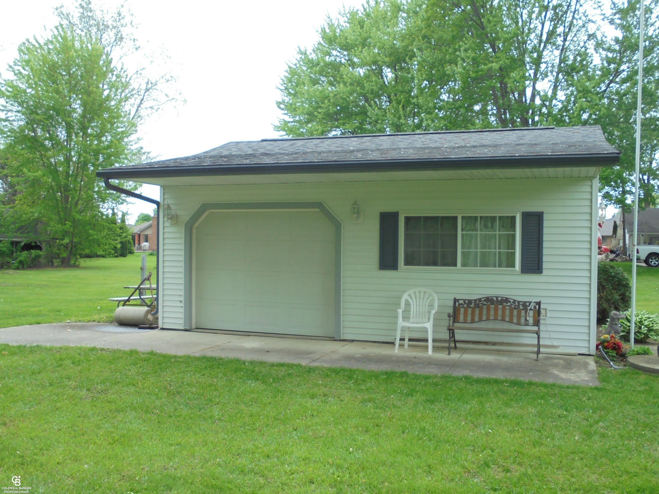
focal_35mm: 34
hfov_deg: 54.0
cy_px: 247
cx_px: 330
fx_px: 647
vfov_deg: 41.8
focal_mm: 6.1
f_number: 4
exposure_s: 1/160
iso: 100
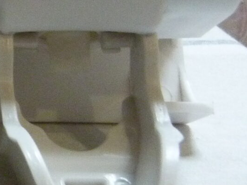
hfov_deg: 14.4
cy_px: 11
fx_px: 856
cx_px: -203
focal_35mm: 120
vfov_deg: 12.2
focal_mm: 4.5
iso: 400
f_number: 2.8
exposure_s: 1/50
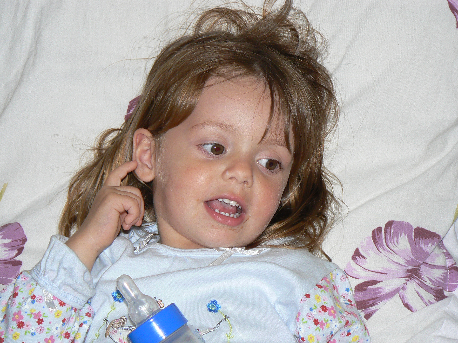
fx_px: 1905
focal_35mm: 144
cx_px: 229
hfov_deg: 13.7
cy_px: 172
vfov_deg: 10.3
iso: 100
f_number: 3.2
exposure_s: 1/30
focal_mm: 24.1
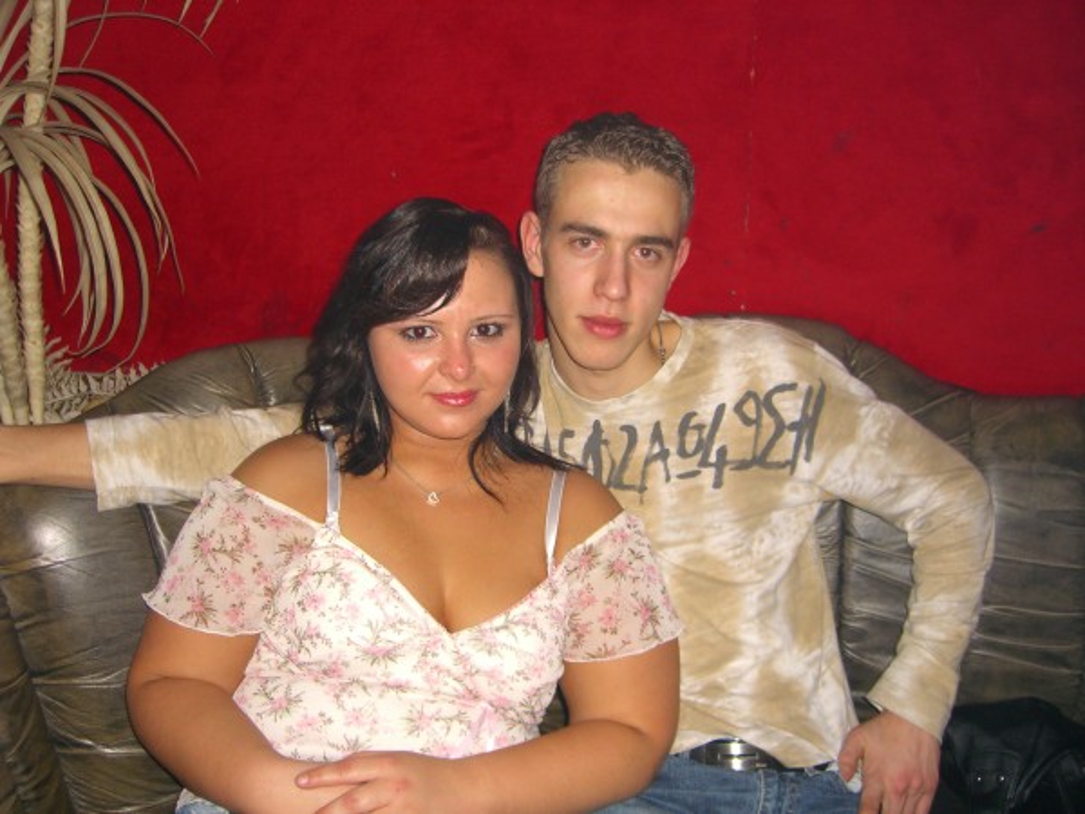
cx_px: 542
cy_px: 407
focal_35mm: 38
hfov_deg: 49.0
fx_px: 1191
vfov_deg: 37.7
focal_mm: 7.9
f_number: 2.8
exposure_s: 1/60
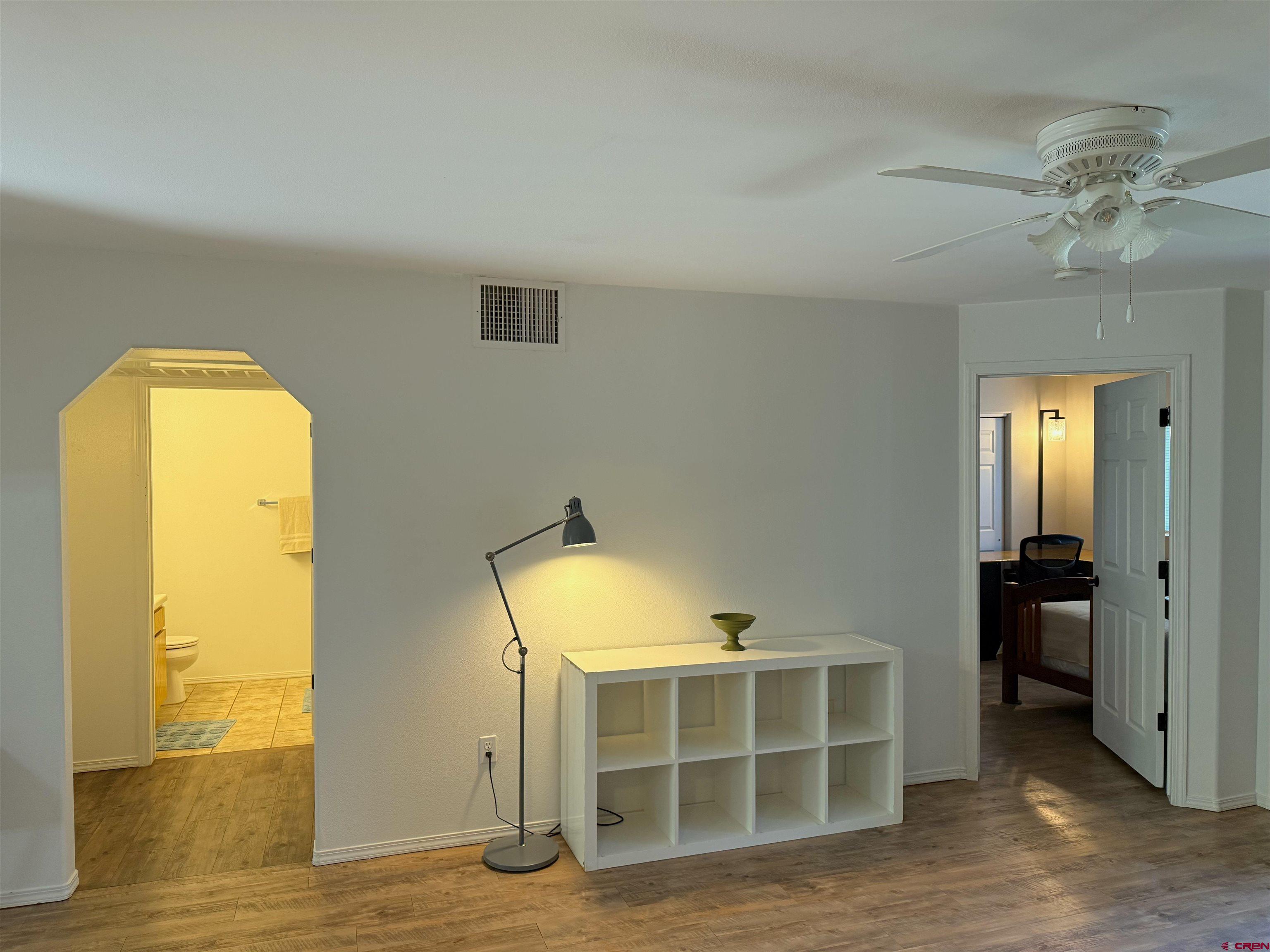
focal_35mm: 24
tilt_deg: -1.4
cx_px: 635
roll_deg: -0.4
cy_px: 476
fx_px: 881
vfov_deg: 56.8
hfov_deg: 71.6
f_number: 1.78
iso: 250
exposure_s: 1/120
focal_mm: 6.76
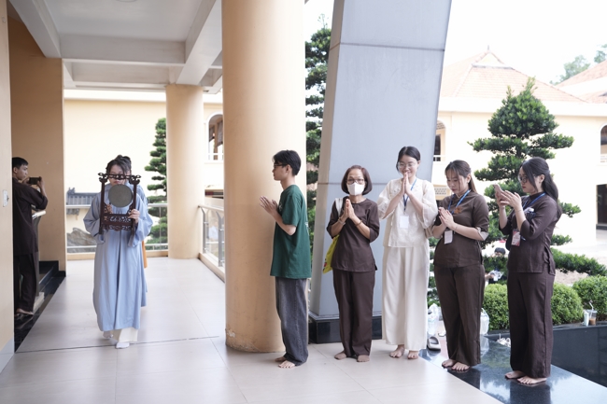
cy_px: 202
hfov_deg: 54.4
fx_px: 590
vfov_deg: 37.8
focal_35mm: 35
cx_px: 304
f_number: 2.8
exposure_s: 1/200
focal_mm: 35
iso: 160
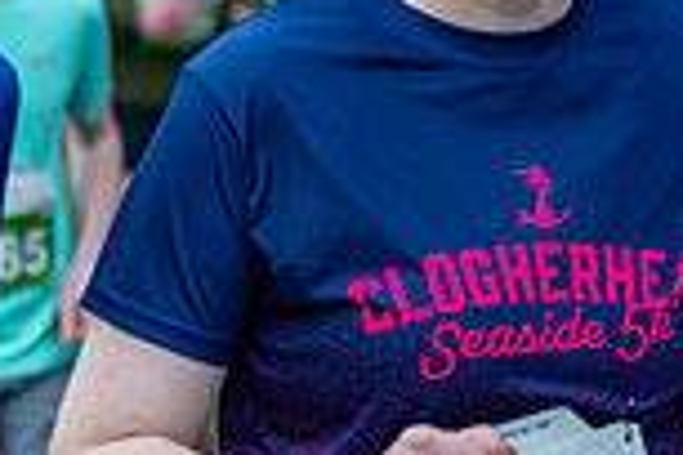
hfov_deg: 7.6
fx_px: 5027
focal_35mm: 265
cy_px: 221
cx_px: -357
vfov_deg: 5.2
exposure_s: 1/1250
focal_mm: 70
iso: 450
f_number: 2.8
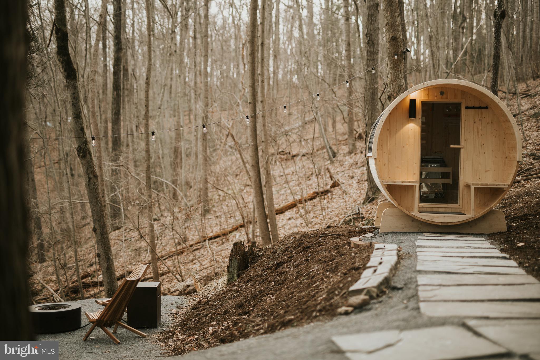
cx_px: 270
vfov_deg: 27.0
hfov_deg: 39.6
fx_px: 750
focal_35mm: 50
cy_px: 180
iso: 200
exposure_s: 1/800
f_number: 1.4
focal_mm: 50
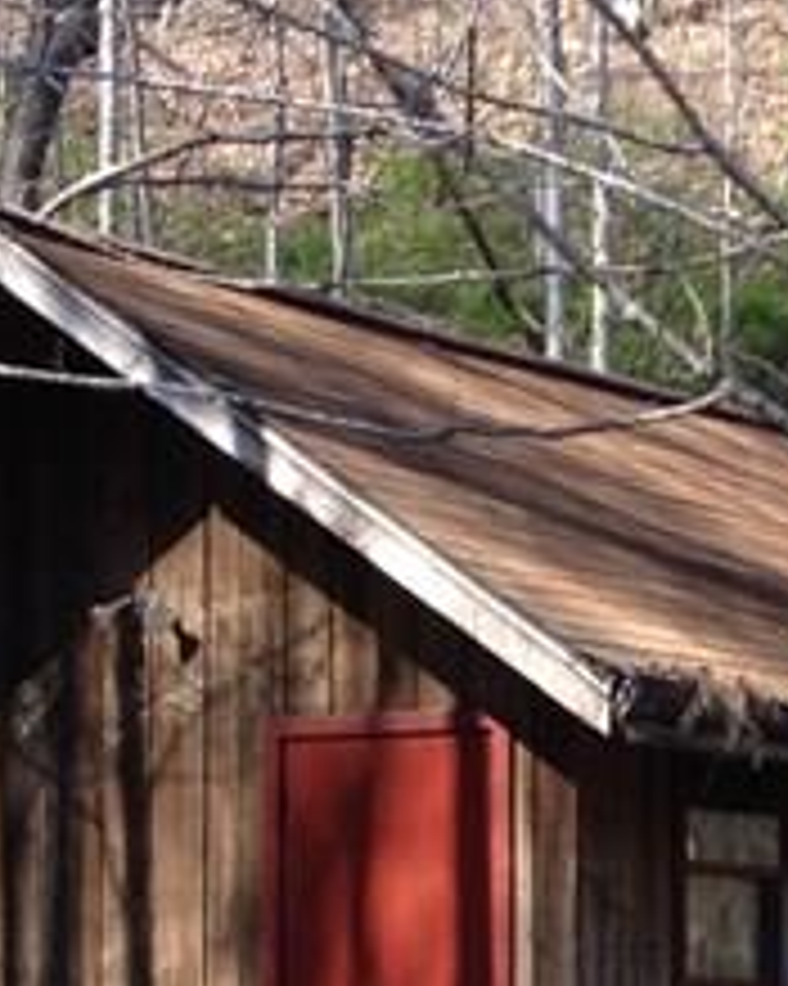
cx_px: 779
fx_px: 4668
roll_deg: -1.7
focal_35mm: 160
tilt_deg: +2.6
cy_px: 932
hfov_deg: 9.6
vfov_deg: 12.0
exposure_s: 1/391
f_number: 2.4
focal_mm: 4.28
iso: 50
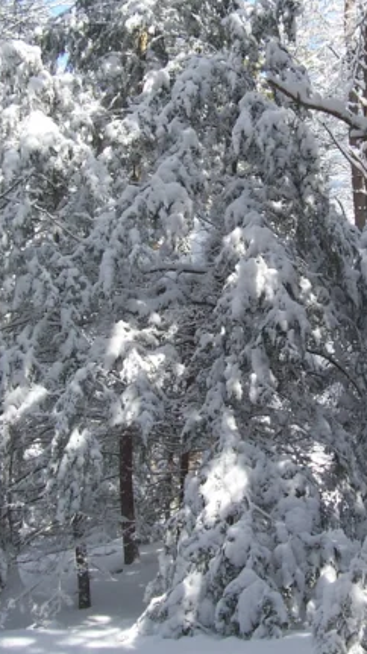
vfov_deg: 35.8
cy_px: 244
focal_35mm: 58
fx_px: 1005
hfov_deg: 20.5
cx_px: 294
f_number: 5.6
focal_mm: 5.6
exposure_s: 1/180
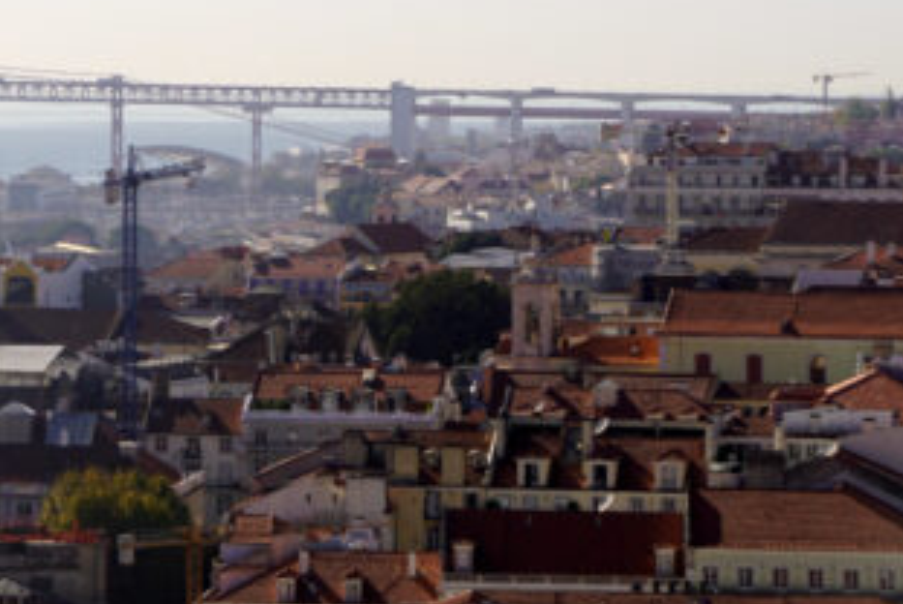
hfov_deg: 7.9
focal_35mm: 259
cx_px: -26
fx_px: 6503
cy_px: 125
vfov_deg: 5.3
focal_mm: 70
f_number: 10
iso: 100
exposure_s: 1/250
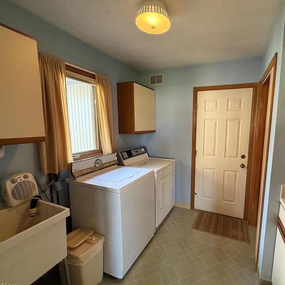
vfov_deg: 84.0
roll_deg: -0.7
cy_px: 146
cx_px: 175
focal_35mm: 17
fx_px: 158
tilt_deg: -7.0
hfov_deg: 82.6
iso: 400
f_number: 2.2
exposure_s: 1/60
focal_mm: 2.22
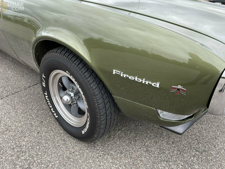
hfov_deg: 65.3
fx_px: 175
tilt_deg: -26.3
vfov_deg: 51.3
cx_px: 109
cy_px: 87
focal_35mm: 27
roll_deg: -0.1
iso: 32
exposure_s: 1/550
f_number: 1.6
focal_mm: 4.2
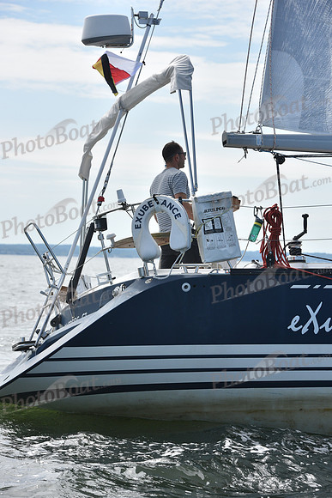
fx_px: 1797
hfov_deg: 10.6
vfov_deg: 15.8
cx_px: 166
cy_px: 249
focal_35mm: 130
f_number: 8
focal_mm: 130
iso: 320
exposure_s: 1/1000
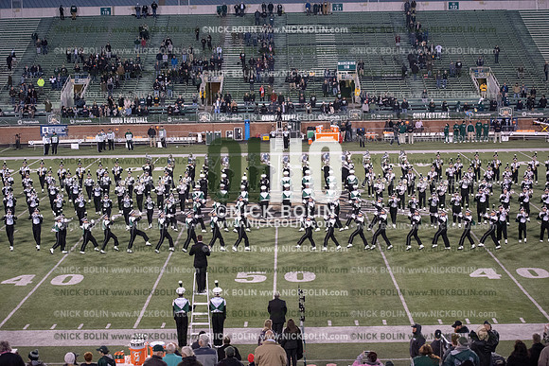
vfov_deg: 19.5
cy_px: 183
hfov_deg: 28.8
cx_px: 274
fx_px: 1068
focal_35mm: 70
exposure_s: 1/1250
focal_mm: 70
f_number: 3.2
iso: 5000
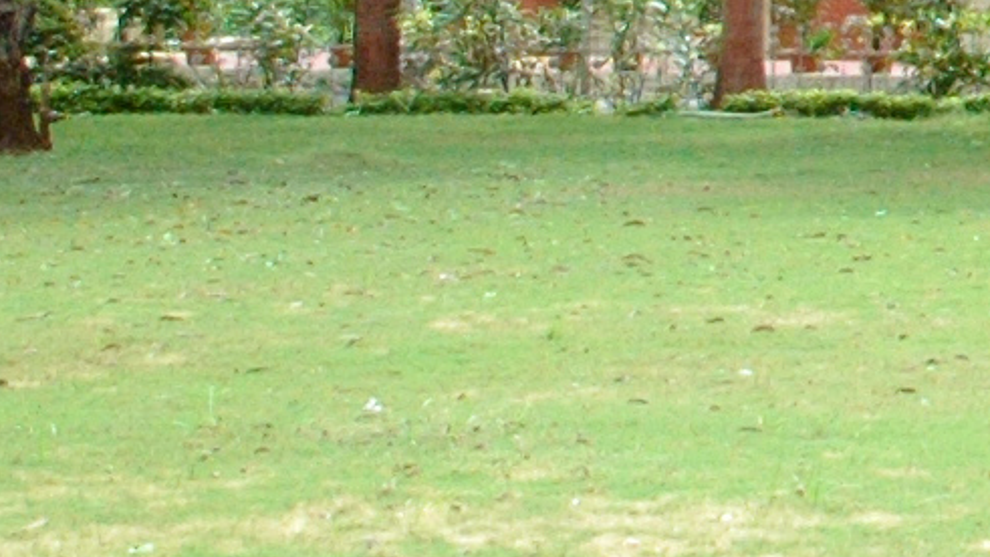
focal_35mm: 173
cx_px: 2440
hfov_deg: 10.5
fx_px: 4541
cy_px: -664
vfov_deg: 6.7
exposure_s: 1/500
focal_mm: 18
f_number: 8
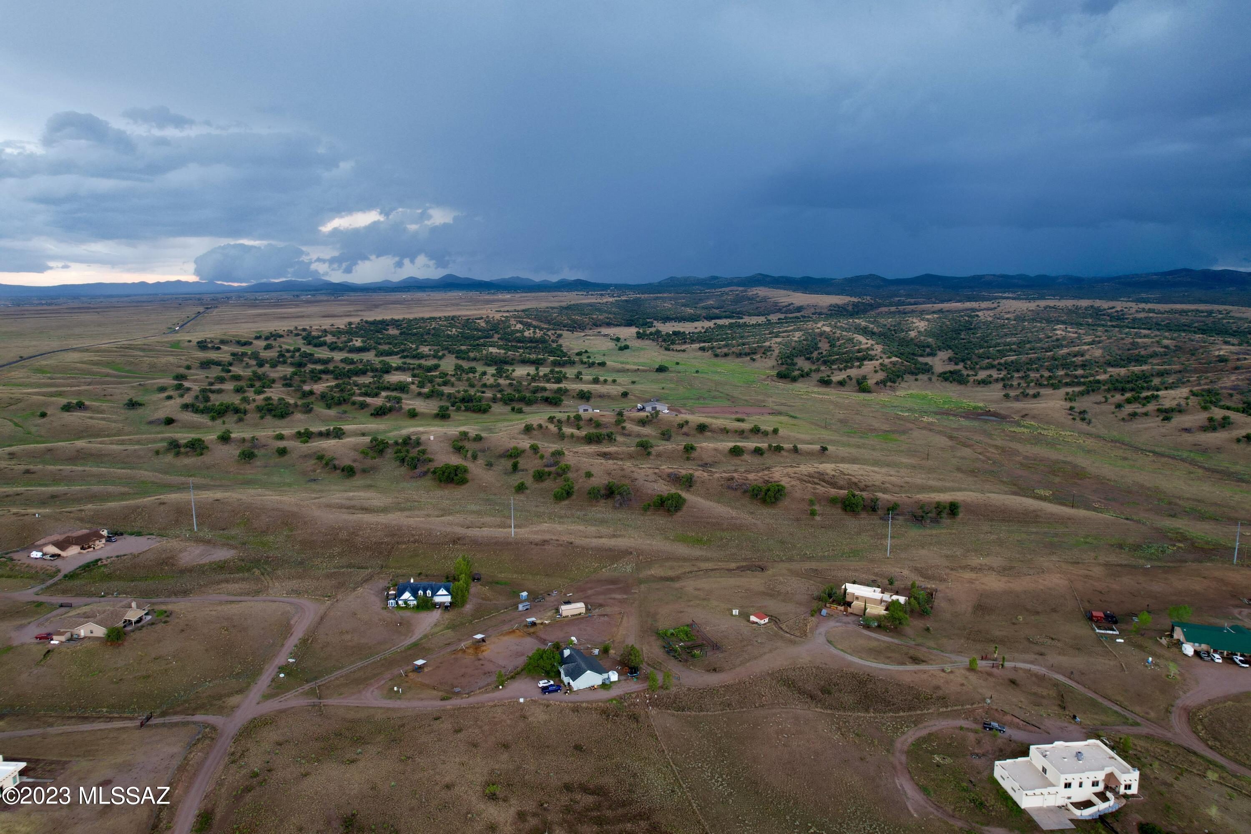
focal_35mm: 22
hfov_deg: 78.6
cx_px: 626
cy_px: 417
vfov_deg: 57.2
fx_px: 764
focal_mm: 8.38
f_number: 2.8
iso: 100
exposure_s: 1/15
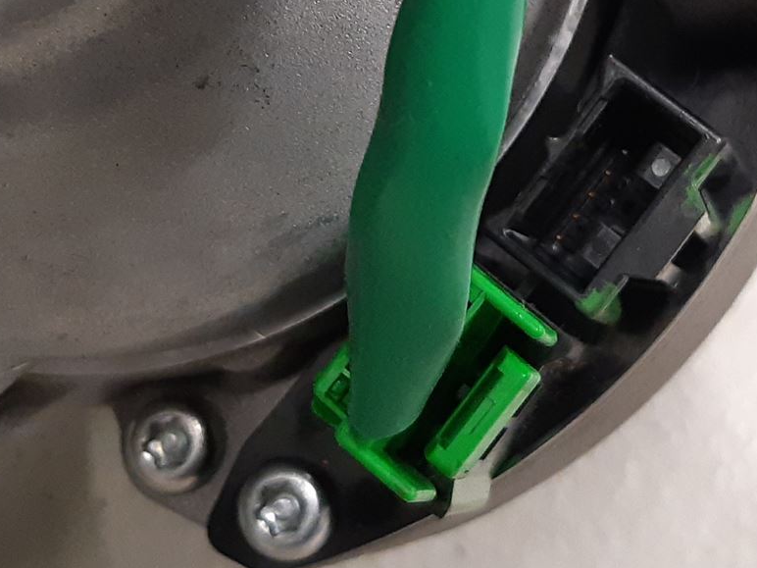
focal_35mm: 69
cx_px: 442
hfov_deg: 28.1
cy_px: 27
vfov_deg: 20.7
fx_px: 1509
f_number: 1.7
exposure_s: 1/50
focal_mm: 3.93
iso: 250
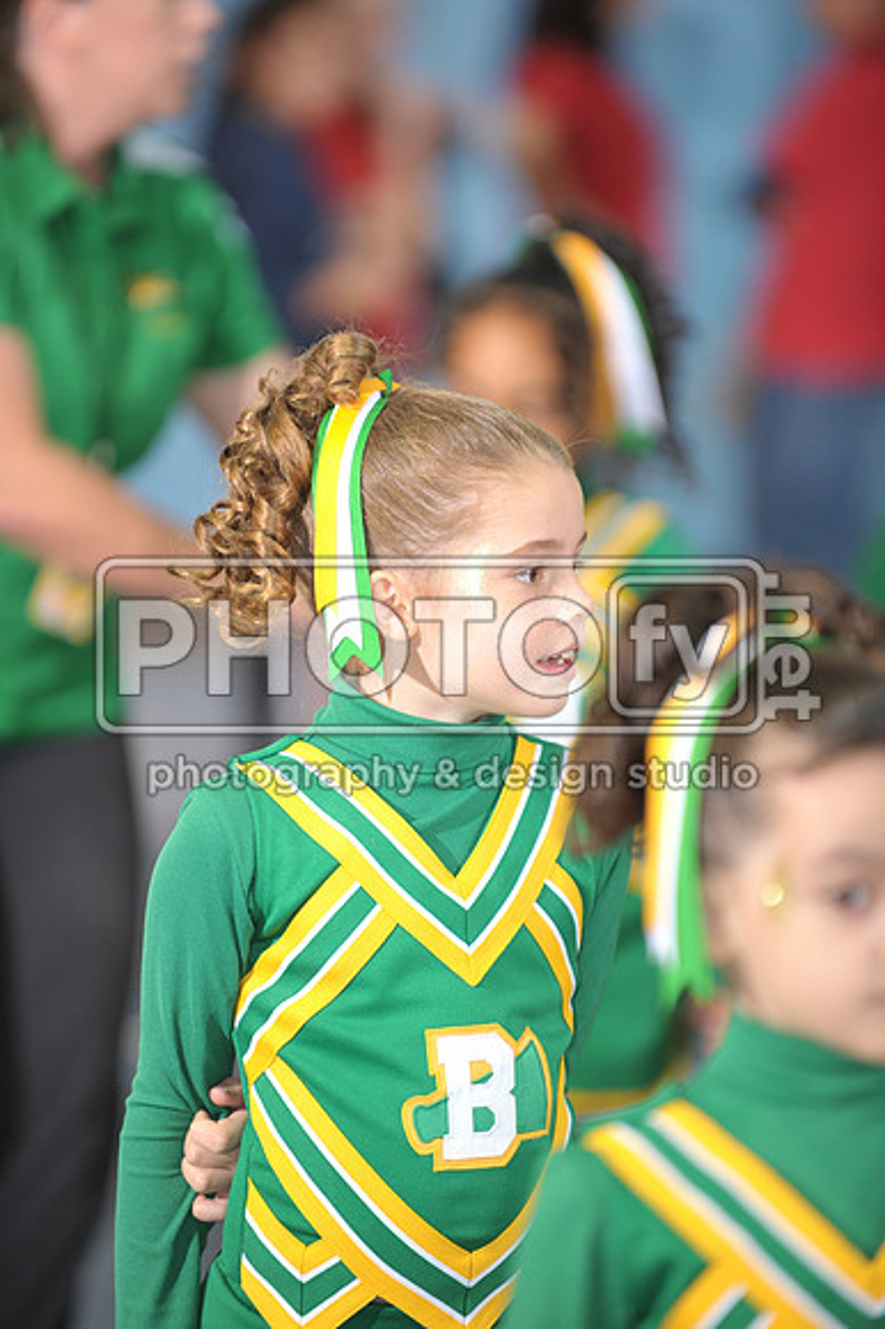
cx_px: 442
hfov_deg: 6.9
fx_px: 7383
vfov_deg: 10.3
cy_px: 664
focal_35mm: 200
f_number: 2.8
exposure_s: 1/100
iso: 500
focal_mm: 200
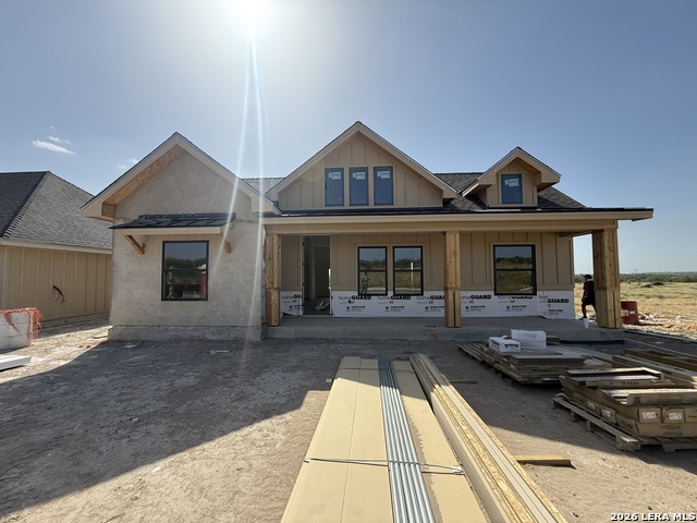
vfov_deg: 85.7
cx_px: 348
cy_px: 262
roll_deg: -0.1
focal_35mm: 14
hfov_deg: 102.1
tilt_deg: +2.4
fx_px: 282
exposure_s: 1/1961
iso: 80
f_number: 2.2
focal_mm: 2.22
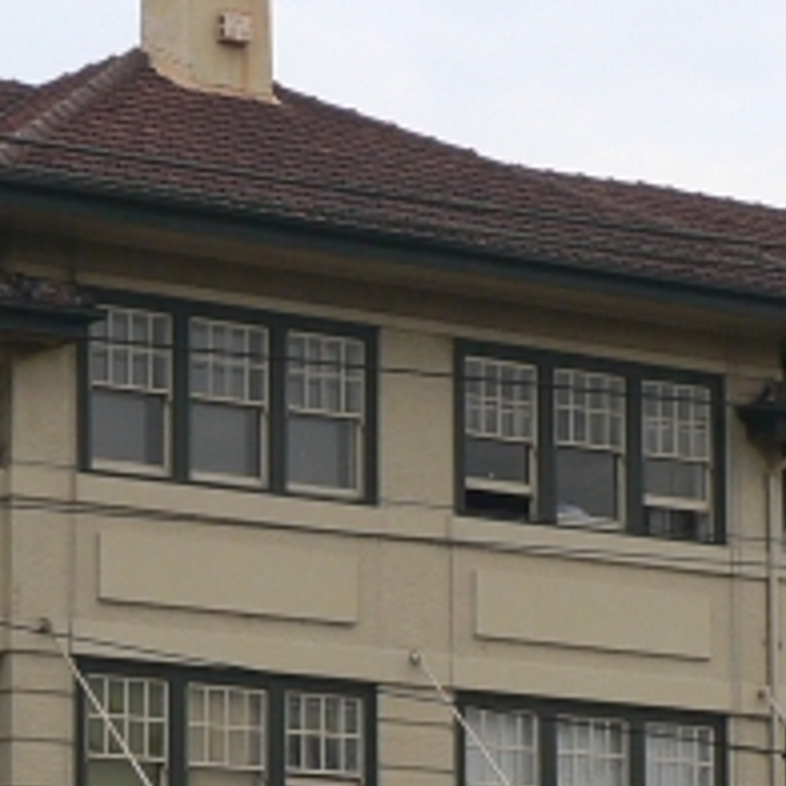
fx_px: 5292
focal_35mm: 206
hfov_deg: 8.5
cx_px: 473
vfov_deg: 8.5
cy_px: 610
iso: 80
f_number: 4
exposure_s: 1/160
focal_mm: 9.5
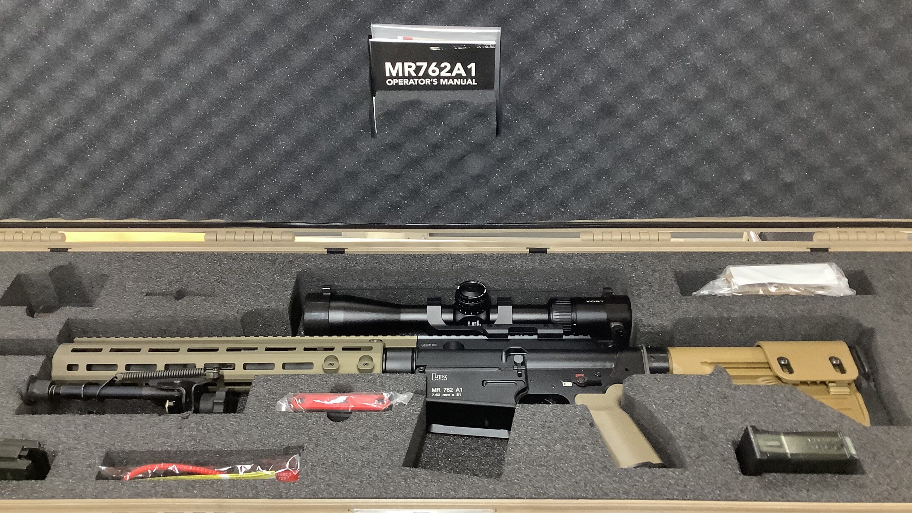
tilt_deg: -37.3
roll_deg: +1.0
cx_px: 455
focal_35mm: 34
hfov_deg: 58.0
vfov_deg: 34.6
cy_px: 237
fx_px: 822
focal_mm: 3.3
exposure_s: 1/60
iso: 400
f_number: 2.4
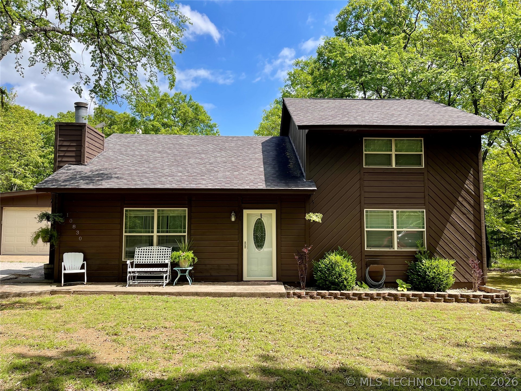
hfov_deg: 69.4
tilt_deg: +3.8
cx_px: 260
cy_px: 196
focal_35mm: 25
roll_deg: -0.3
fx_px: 376
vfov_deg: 54.9
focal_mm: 5.1
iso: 32
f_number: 1.6
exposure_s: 1/1767
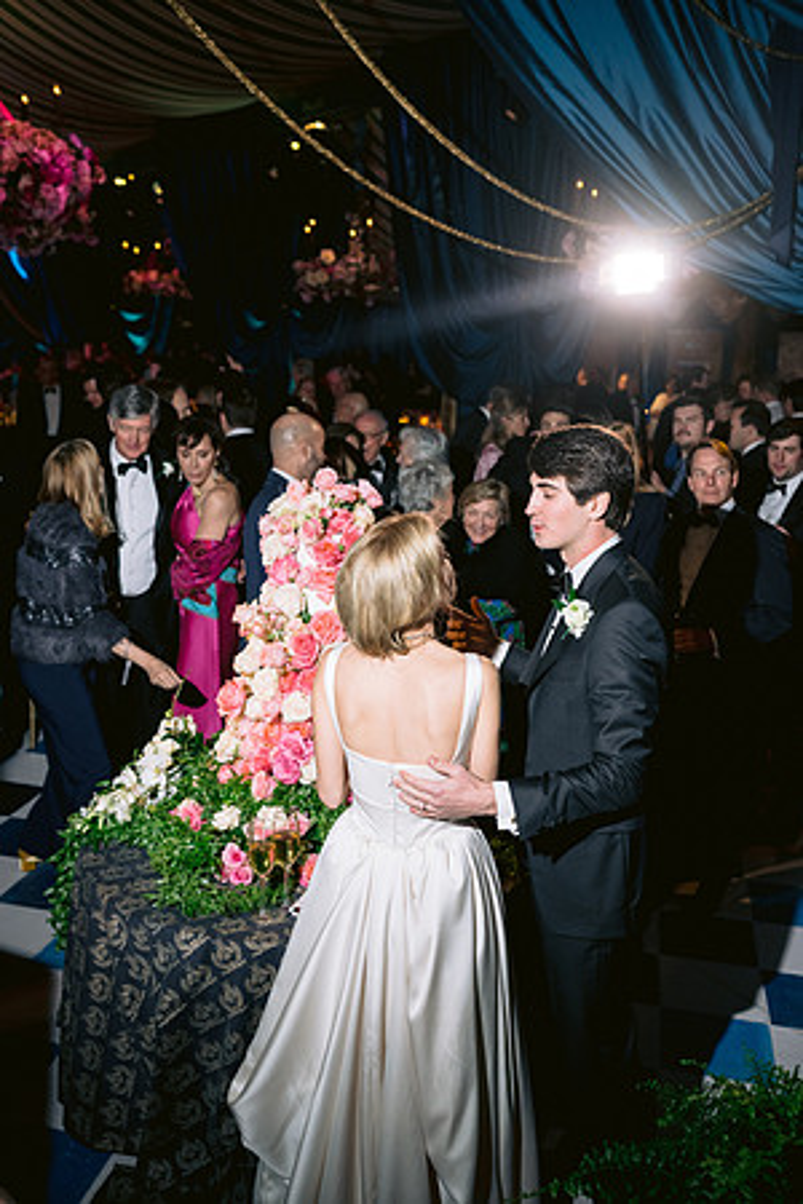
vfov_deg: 54.4
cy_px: 602
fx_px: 1171
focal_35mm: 35
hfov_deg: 37.9
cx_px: 402
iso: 1000
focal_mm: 35
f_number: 3.2
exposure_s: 1/80
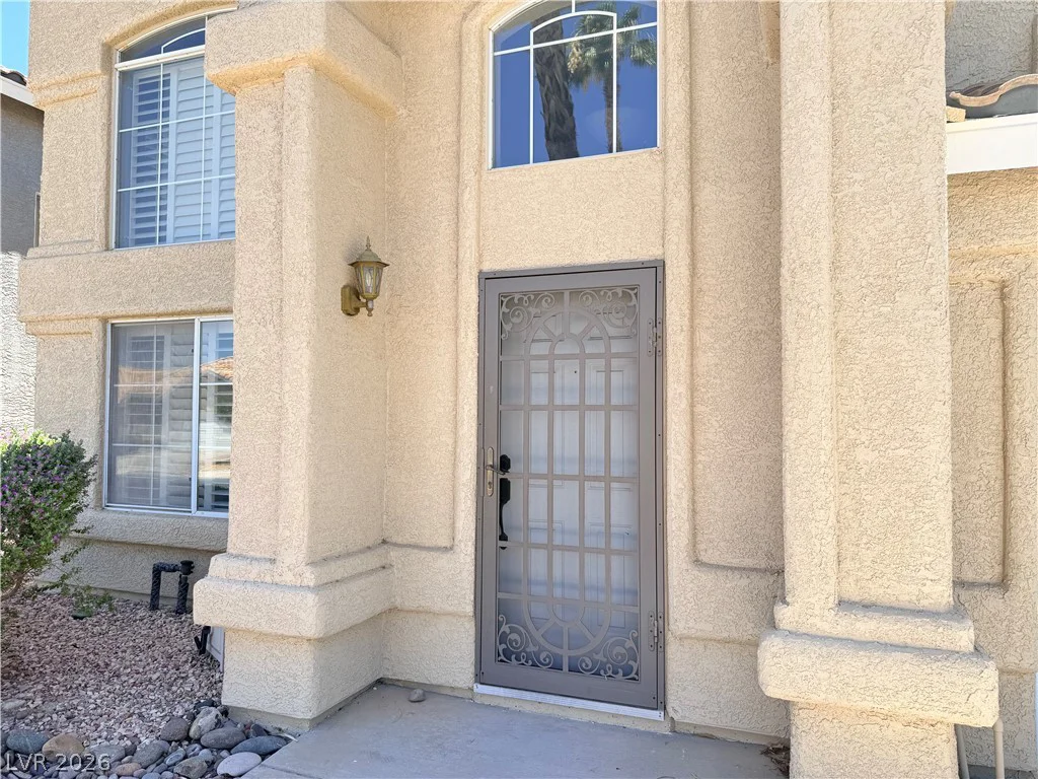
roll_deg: -0.6
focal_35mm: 24
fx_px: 720
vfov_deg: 56.8
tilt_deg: +2.4
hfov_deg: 71.6
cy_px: 390
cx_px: 519
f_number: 1.78
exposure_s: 1/920
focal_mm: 6.76
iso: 80
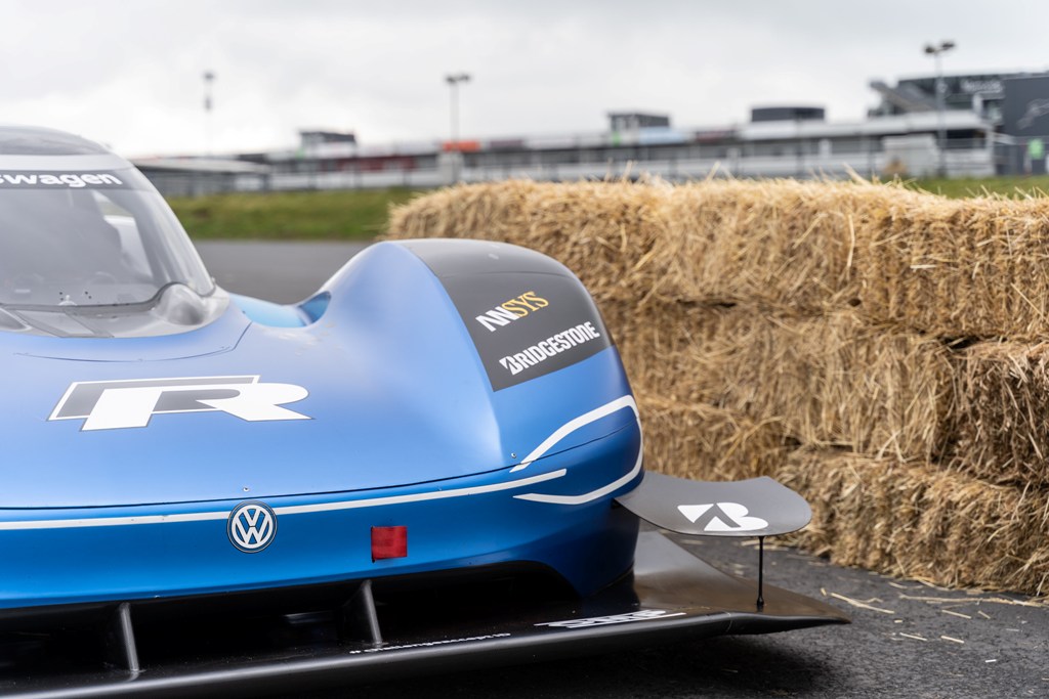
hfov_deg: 31.9
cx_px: 524
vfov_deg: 21.6
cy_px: 350
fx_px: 1836
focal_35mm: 63
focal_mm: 63
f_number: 3.5
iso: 100
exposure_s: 1/320
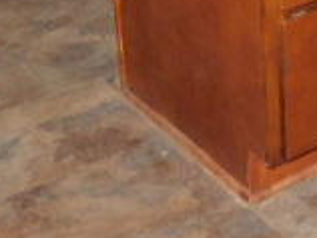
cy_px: -142
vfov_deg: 14.6
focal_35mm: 93
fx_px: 853
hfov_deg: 19.3
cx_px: 425
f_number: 3
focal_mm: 4
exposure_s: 1/30
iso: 200
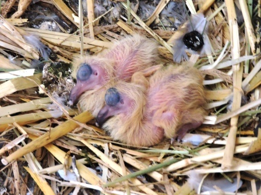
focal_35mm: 170
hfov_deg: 11.6
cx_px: 130
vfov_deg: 8.7
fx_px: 1282
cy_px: 98
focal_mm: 30.5
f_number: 5.2
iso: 800
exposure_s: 1/5
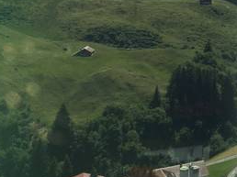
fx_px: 554
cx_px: 320
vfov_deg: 17.3
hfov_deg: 21.5
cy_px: -40
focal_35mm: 81
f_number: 2.2
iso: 32
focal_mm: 4.15
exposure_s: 1/2198
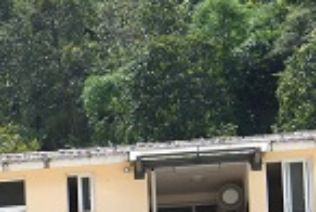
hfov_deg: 6.8
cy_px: 472
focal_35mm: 279
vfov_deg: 4.8
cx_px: -550
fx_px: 2454
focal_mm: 38
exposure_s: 1/250
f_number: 8
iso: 200
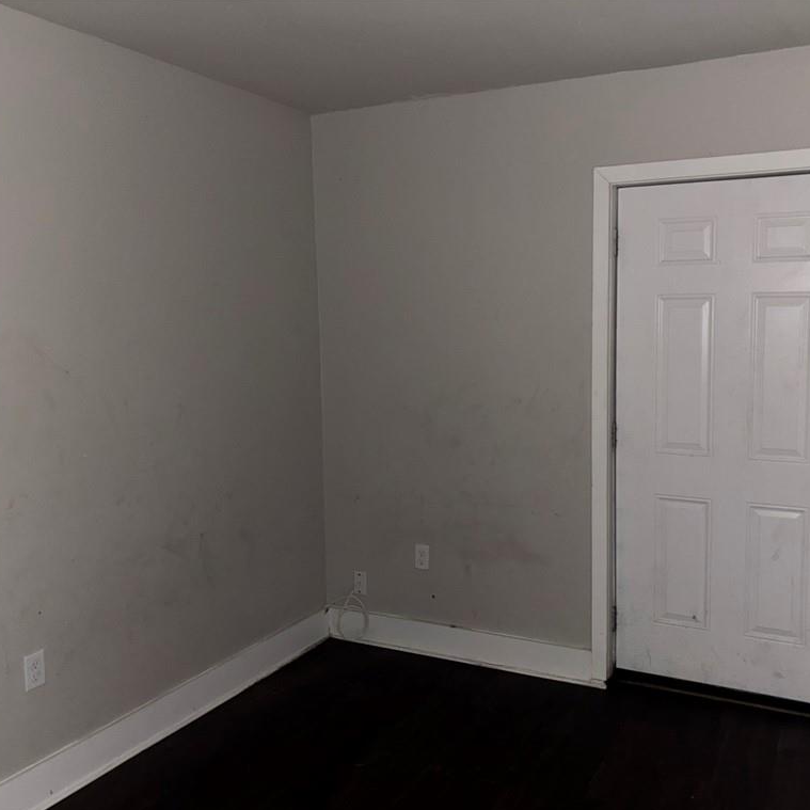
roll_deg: +0.7
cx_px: 463
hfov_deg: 52.3
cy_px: 406
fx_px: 821
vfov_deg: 52.5
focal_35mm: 31
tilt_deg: -6.1
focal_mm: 5.96
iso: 100
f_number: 1.6
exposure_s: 1/13
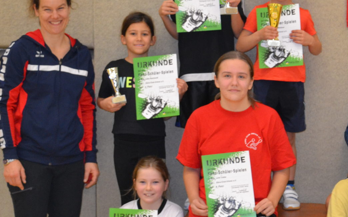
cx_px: 331
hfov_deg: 19.4
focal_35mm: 105
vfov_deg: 12.5
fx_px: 996
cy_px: 132
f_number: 4.5
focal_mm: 28
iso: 1000
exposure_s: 1/60
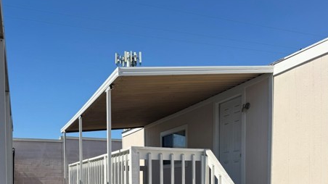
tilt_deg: -1.9
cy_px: 189
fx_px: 322
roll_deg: +0.0
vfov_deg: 29.6
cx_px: 169
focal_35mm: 37
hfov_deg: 54.0
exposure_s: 1/4673
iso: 80
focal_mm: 6.76
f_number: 1.78
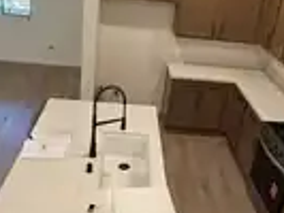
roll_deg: -6.5
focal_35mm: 42
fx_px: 345
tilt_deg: -23.7
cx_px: 149
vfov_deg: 34.4
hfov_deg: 44.7
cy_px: 96
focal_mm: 2.22
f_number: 2.2
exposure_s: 1/120
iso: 250
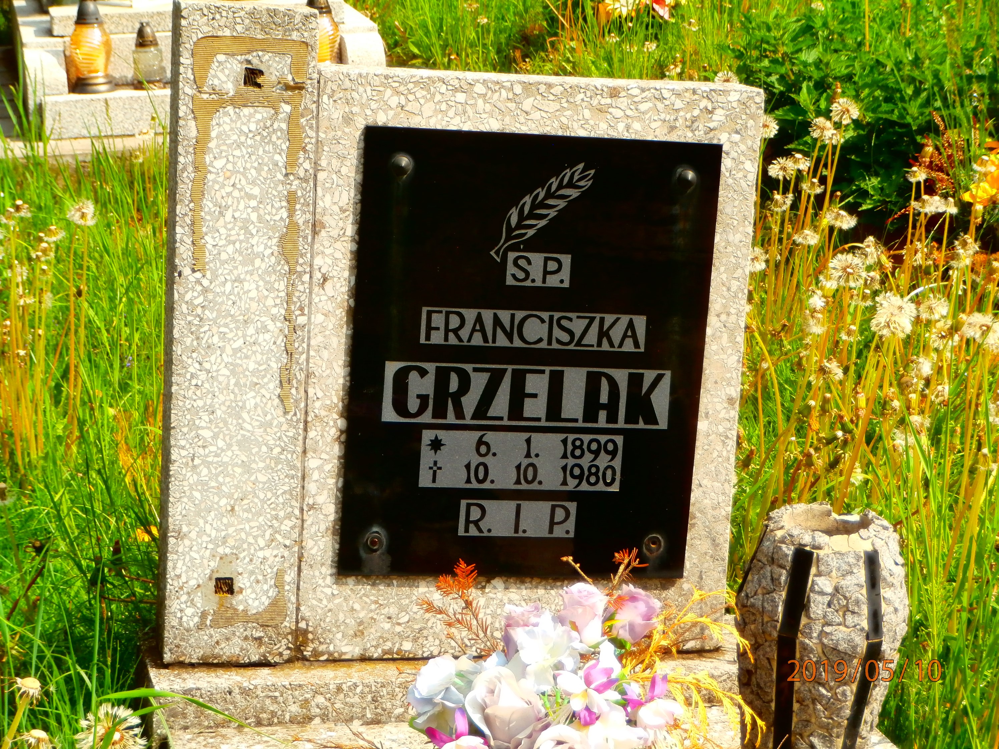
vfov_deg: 17.2
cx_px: 500
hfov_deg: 22.8
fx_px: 2482
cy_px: 374
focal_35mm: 86
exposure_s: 1/320
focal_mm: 15.16
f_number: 5
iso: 100
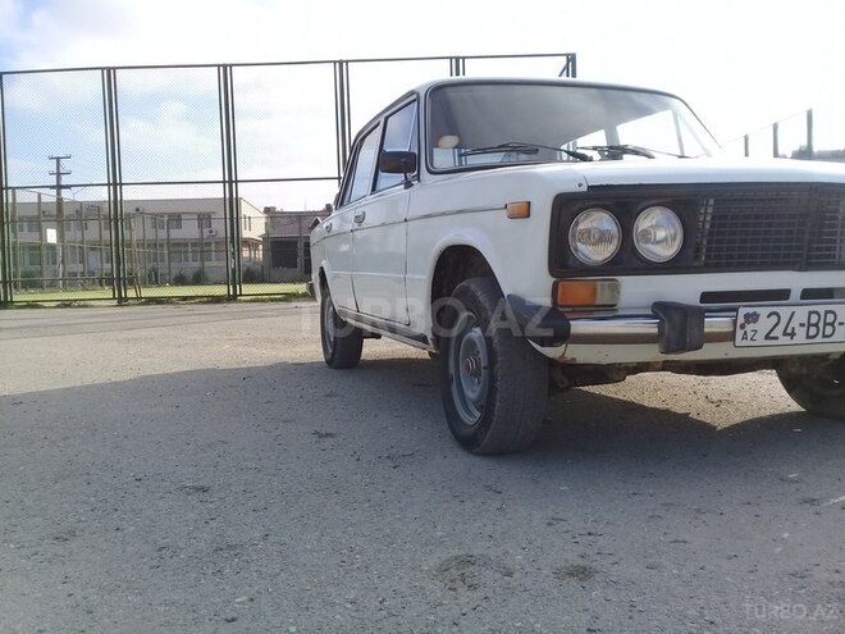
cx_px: 422
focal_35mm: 31
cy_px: 317
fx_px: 757
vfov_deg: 45.4
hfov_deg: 58.4
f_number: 2.2
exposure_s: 1/984
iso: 50
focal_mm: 3.3
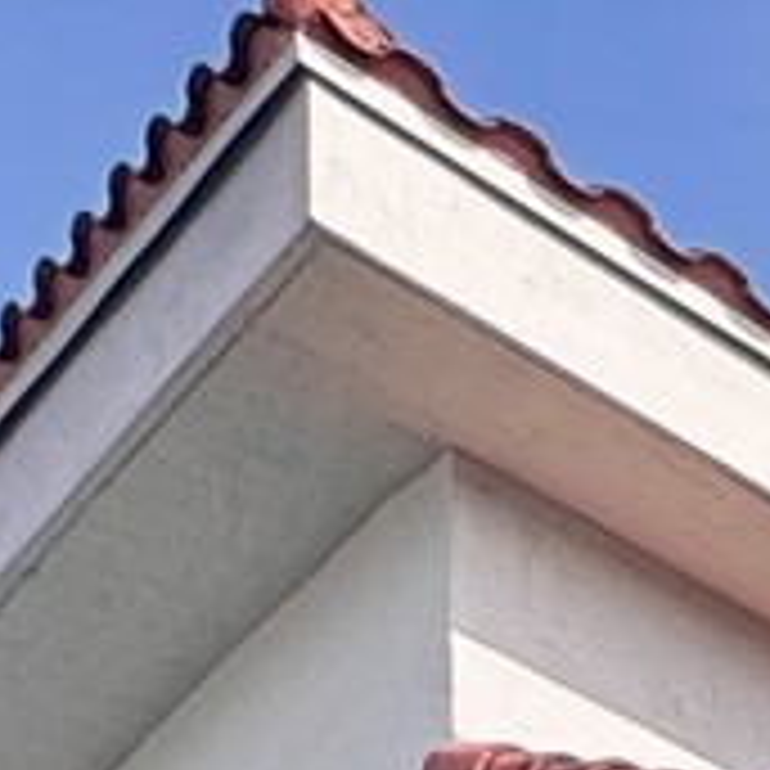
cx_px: 2224
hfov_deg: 10.8
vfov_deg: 9.4
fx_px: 2919
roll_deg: +0.9
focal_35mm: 116
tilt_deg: -0.9
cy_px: 2661
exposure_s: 1/243
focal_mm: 2.22
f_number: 2.2
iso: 40
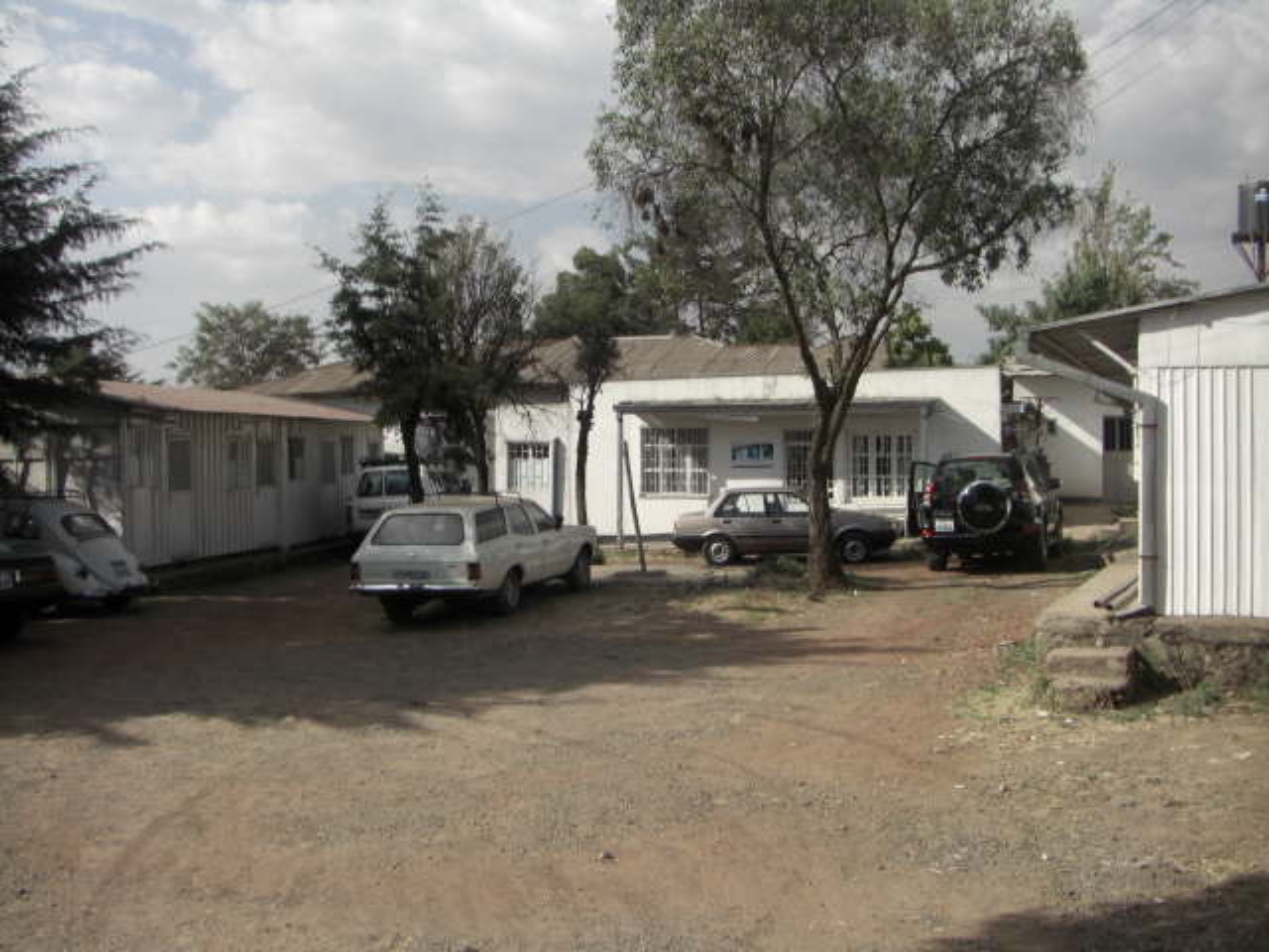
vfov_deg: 37.7
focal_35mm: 38
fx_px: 1393
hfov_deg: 49.0
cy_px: 476
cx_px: 634
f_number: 4.6
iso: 64
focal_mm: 6.3
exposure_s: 1/320
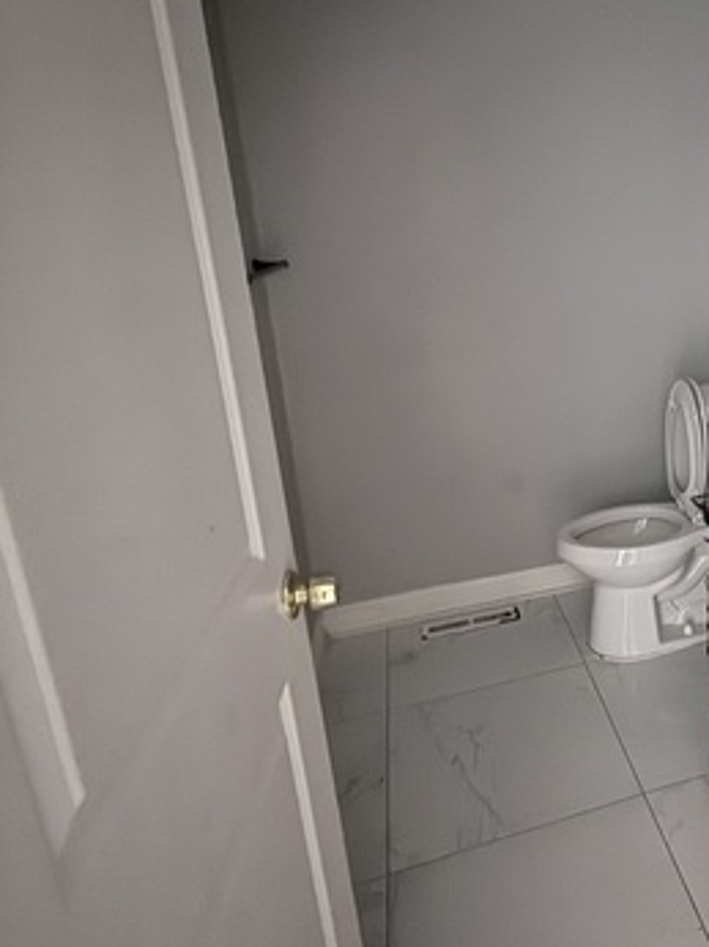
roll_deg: +1.2
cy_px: 412
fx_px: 738
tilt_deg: -13.9
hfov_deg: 44.9
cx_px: 679
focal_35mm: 27
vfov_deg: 65.1
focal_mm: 2.22
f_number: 2.2
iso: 1000
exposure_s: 1/7
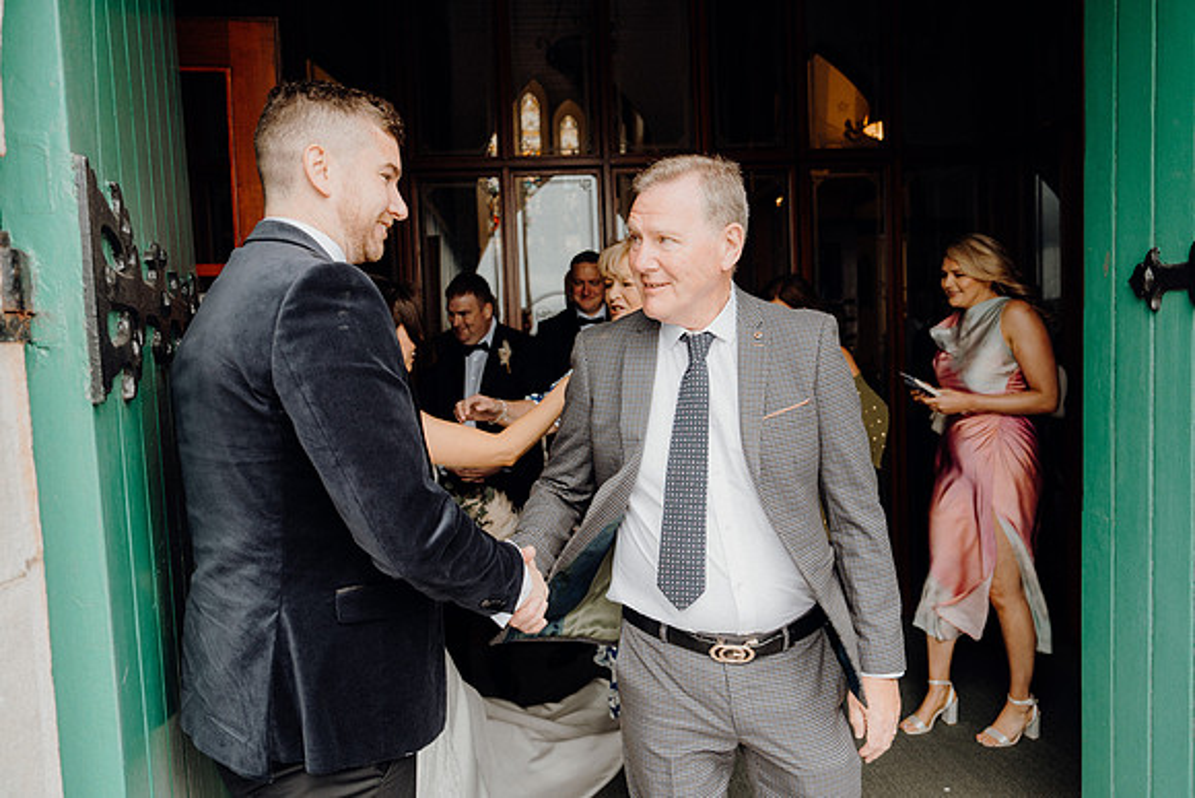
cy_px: 399
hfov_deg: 69.4
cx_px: 598
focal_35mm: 26
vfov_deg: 49.6
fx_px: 863
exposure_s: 1/200
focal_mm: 26
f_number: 3.5
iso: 250
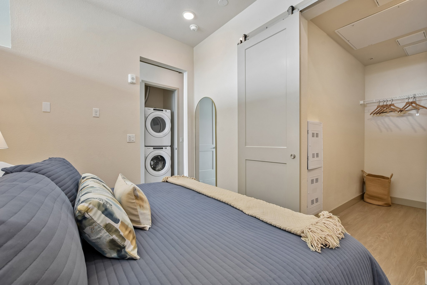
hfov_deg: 100.4
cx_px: 214
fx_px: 178
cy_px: 142
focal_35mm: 15
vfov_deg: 77.3
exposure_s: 1/4
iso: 100
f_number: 8
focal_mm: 10
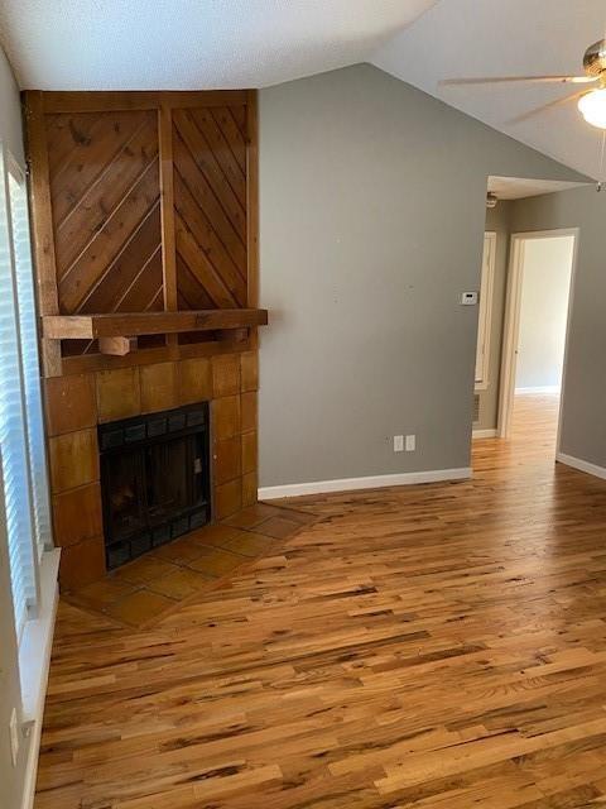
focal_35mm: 26
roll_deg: -0.6
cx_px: 303
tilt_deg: -10.3
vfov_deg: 67.3
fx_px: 607
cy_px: 404
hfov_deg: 53.1
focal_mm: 4.25
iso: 400
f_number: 1.8
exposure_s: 1/40
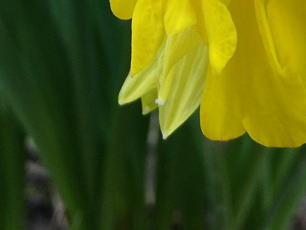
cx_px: 199
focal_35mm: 105
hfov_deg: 18.7
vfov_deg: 12.8
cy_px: -190
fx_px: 929
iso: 50
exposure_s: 1/106
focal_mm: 3.79
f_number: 2
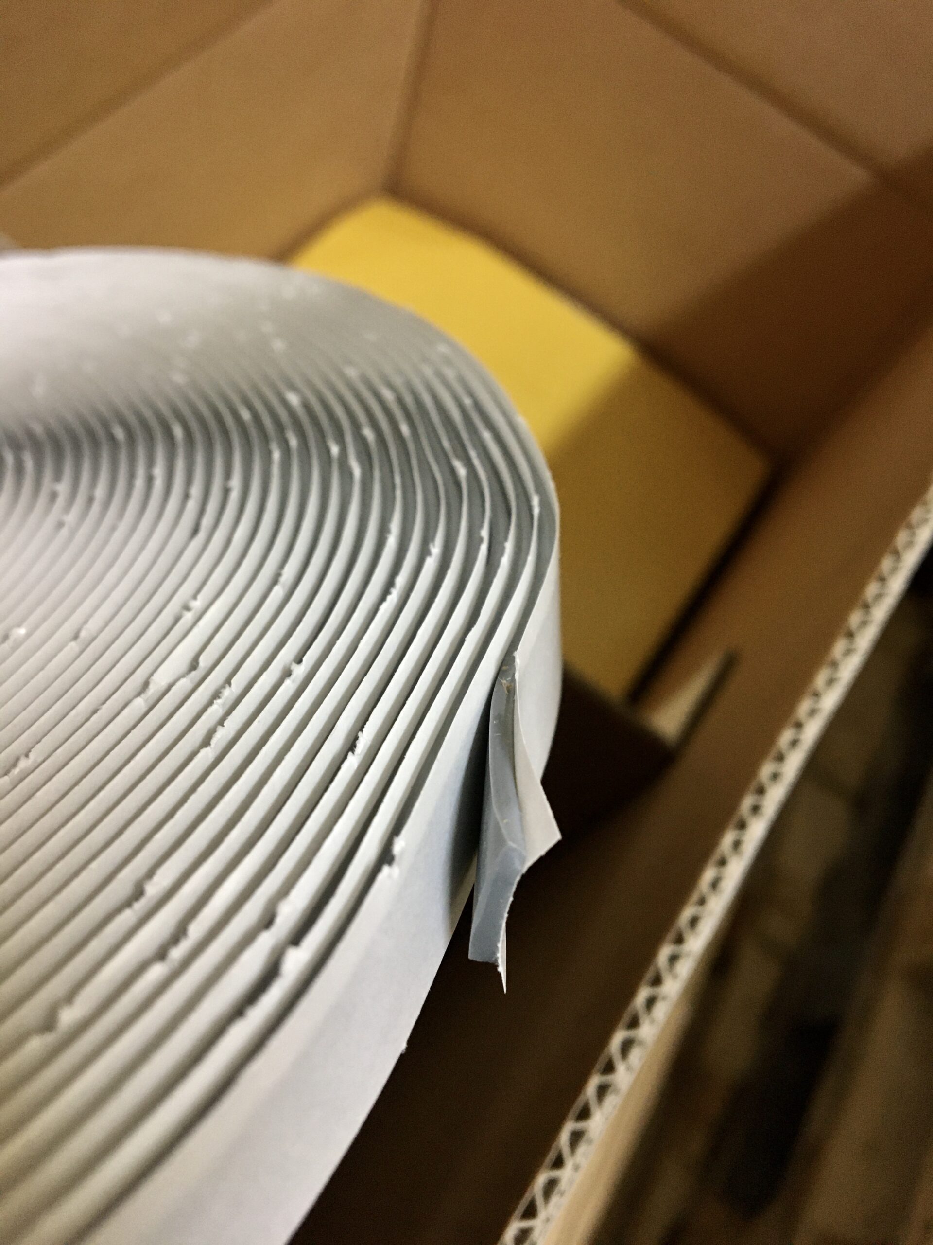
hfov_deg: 48.2
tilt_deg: -60.7
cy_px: 622
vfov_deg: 61.7
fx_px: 1042
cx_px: 466
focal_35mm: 29
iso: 160
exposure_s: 1/33
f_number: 2.2
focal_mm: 4.15
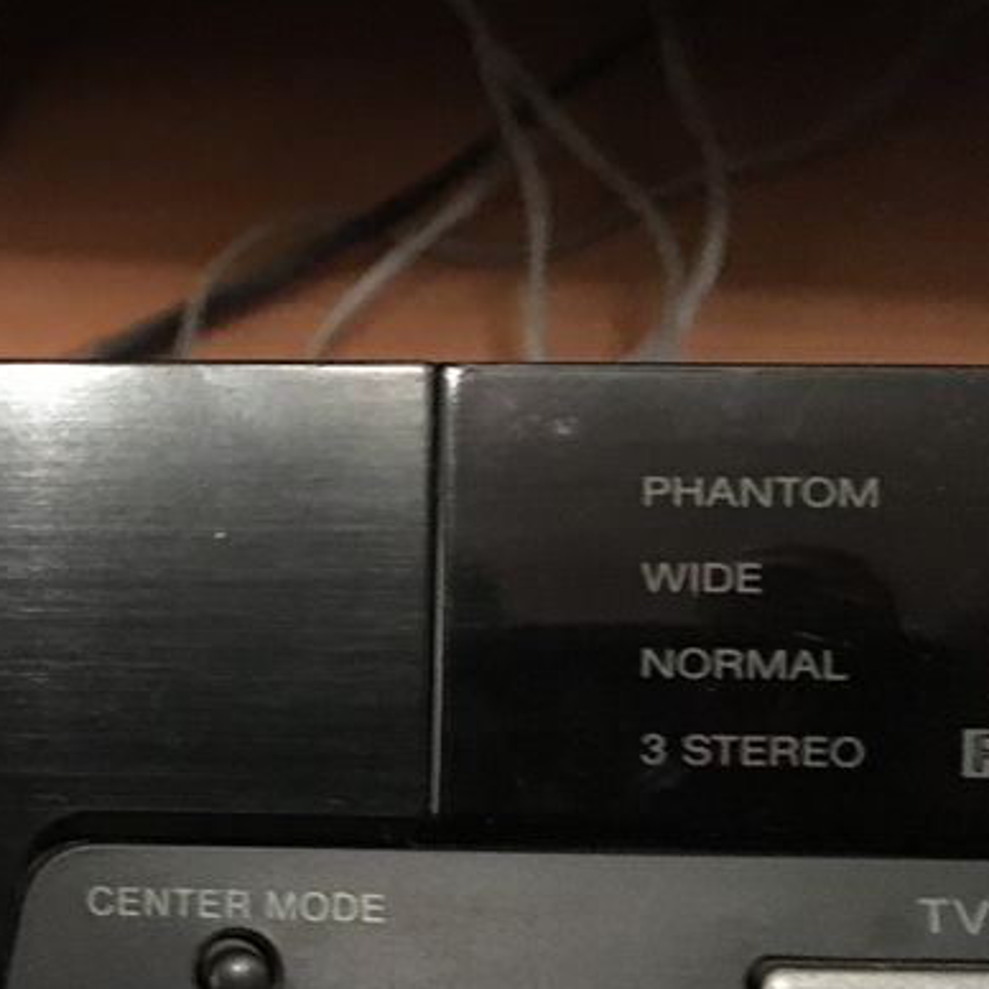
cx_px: -247
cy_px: 749
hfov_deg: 23.5
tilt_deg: -50.9
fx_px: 2133
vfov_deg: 25.8
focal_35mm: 66
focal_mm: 4.15
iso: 640
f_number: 2.2
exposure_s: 1/17
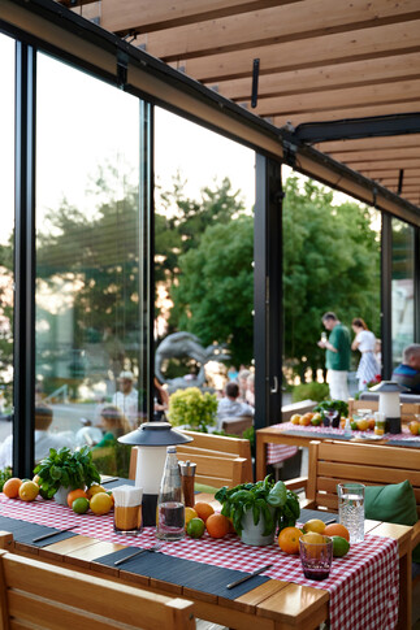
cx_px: 210
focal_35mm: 38
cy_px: 315
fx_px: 665
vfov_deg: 50.7
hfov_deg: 35.0
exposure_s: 1/200
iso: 1250
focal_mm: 38
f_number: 2.8
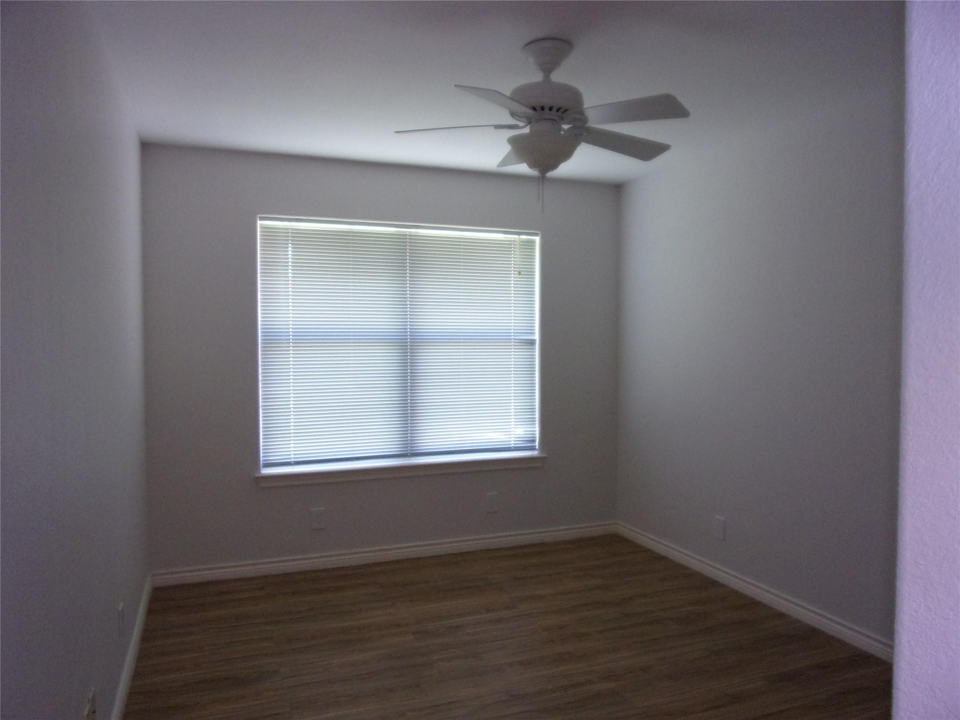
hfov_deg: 71.6
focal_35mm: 24
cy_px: 360
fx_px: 666
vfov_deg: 56.8
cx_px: 480
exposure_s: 1/34
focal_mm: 4.3
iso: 200
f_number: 3.3
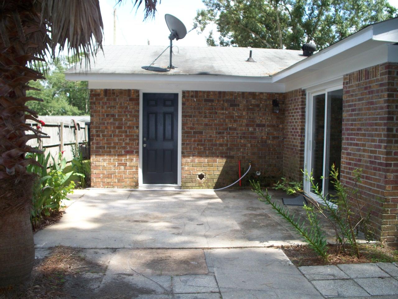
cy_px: 150
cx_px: 199
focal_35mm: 36
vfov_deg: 39.7
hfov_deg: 51.4
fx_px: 414
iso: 64
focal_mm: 7.54
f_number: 2.8
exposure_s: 1/250
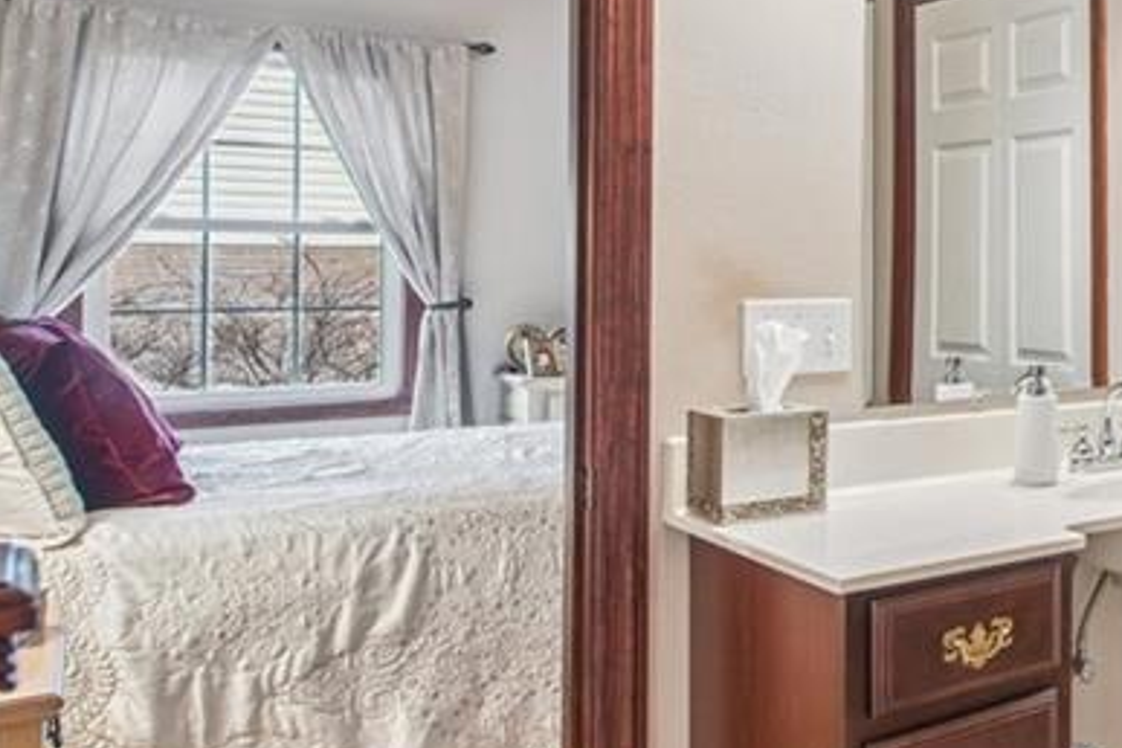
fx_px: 1153
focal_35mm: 37
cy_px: 248
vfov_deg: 35.6
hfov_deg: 37.4
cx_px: 1386
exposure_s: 1/6
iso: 50
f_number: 8
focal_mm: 14
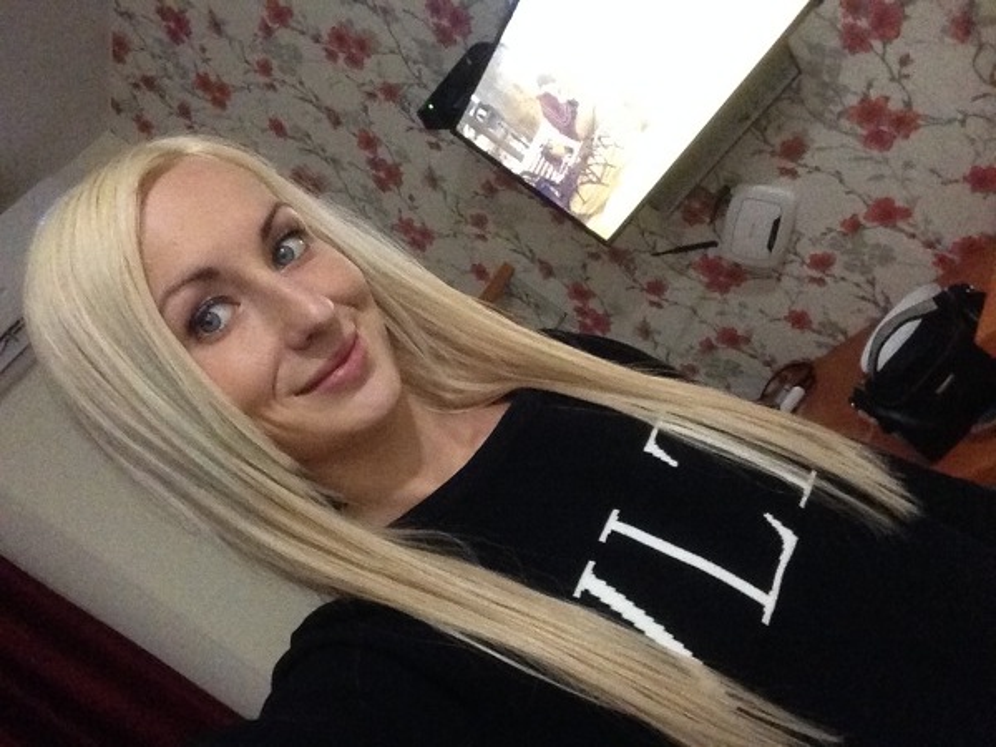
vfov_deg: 40.7
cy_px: 374
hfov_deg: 52.6
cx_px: 498
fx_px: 1007
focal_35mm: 35
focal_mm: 2.18
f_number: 2.4
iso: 500
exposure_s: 1/15
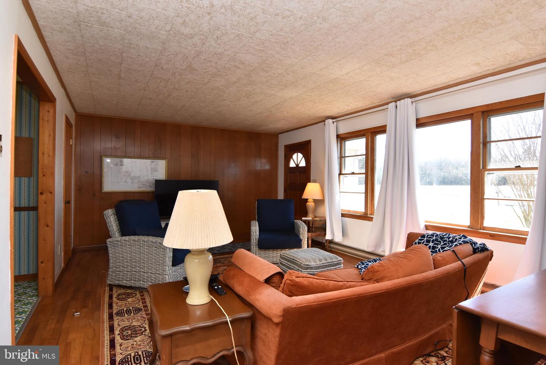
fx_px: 273
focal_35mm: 18
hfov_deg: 90.0
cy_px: 182
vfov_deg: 67.5
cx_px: 273
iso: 800
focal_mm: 12
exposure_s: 1/125
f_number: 8
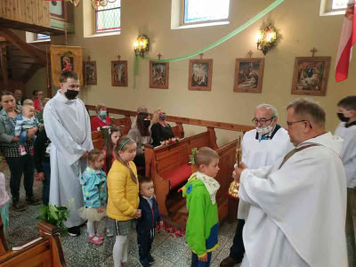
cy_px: 134
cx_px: 178
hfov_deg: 71.6
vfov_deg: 56.8
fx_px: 247
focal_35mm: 24
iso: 200
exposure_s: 1/25
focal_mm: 3.94
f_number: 1.9
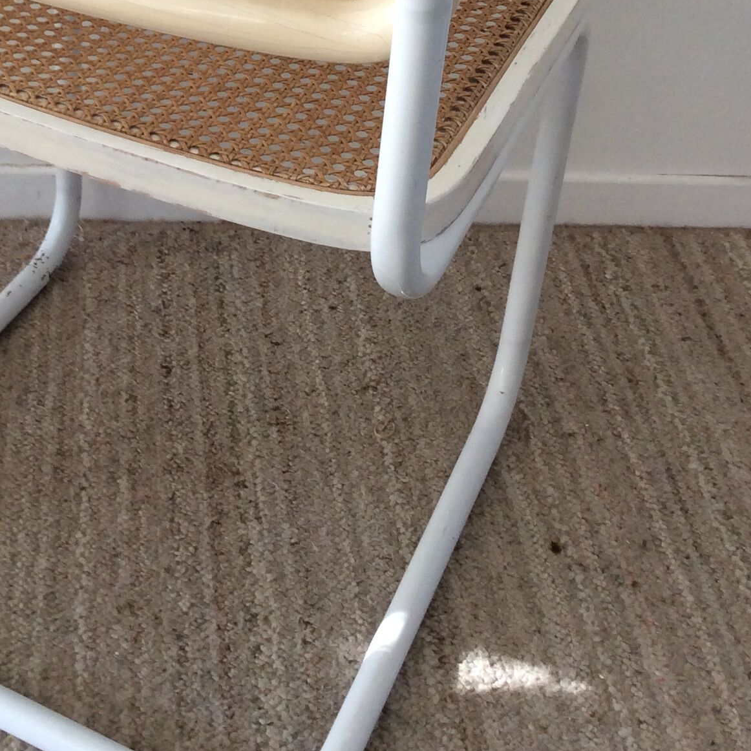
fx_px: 1546
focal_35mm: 63
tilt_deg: -30.4
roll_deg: -1.7
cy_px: 45
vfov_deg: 26.2
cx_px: 150
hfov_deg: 26.8
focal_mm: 3.3
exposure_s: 1/25
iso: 50
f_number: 2.4
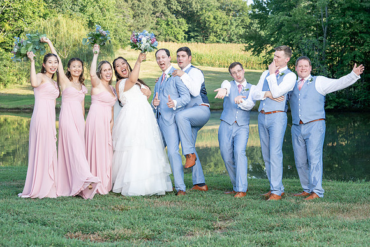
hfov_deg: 28.8
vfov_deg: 19.5
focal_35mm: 70
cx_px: 185
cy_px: 124
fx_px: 720
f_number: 5.6
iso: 250
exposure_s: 1/200
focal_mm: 70
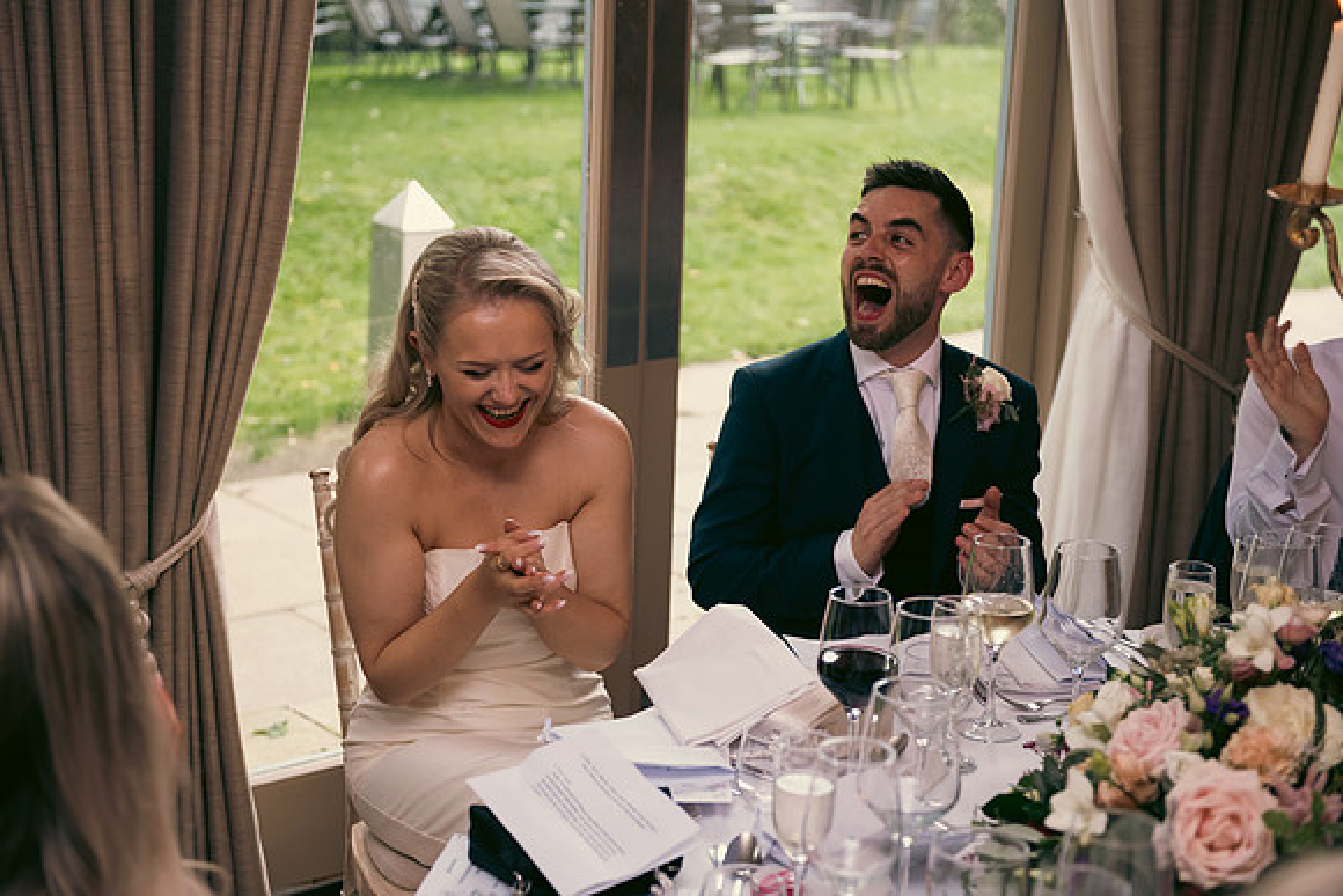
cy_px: 448
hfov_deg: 35.6
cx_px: 672
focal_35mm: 56
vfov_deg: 24.2
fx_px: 2090
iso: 400
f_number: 3.5
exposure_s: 1/160
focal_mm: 56
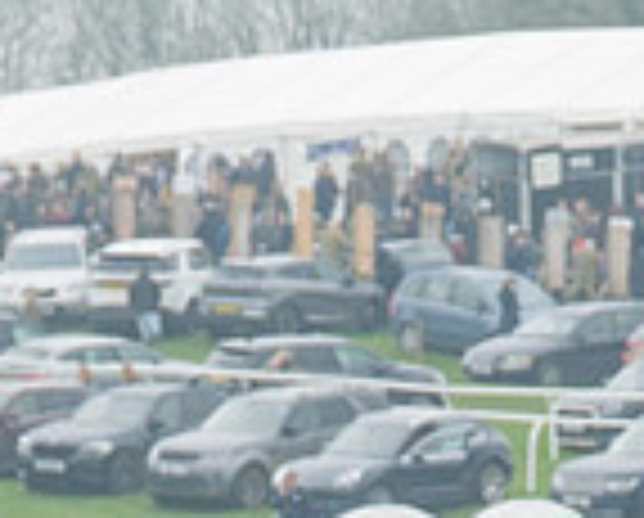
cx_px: 627
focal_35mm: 681
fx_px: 13006
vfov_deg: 2.3
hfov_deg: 2.8
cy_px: 998
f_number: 4
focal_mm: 71
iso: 1000
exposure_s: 1/1600
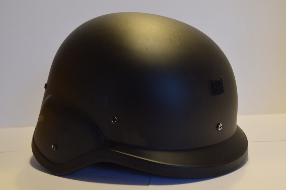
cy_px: 95
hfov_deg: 39.6
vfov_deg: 27.0
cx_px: 150
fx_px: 397
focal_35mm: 50
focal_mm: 30
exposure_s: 1/50
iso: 800
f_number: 4.2
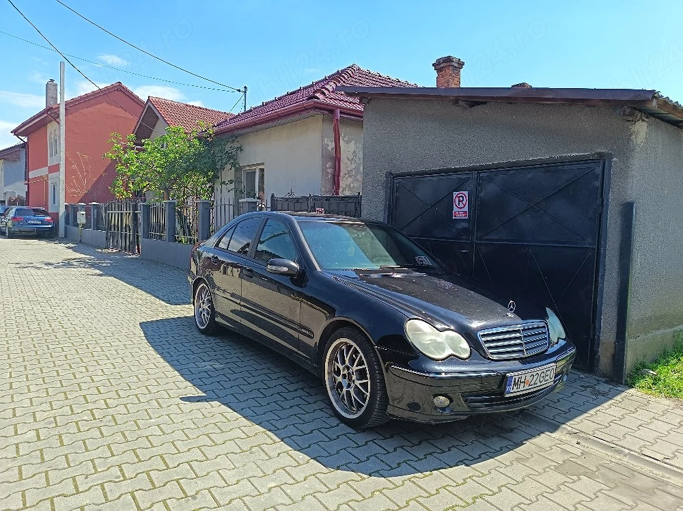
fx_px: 473
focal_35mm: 24
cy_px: 256
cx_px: 342
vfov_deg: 56.7
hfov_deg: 71.6
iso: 150
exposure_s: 1/625
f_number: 1.75
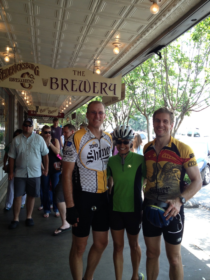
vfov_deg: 52.6
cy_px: 140
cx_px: 105
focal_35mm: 35
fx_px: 283
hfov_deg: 40.7
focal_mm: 4.28
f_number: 2.4
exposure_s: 1/154
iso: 64
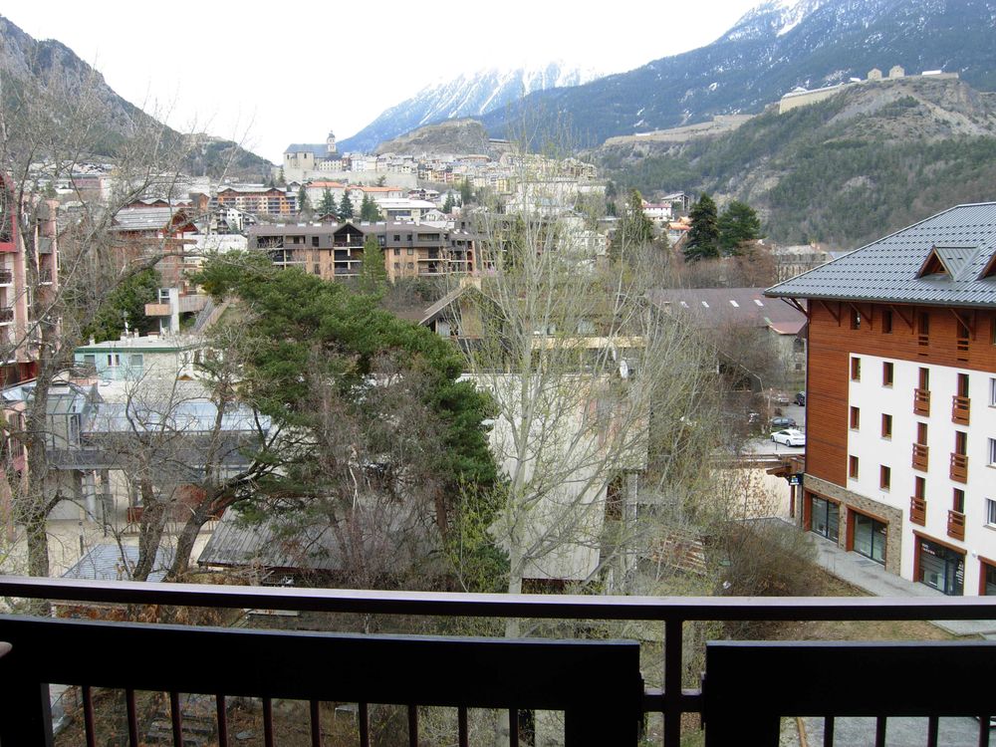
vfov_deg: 39.7
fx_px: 1036
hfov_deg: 51.4
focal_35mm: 36
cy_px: 374
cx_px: 498
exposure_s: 1/57
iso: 50
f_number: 4.3
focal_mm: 7.5
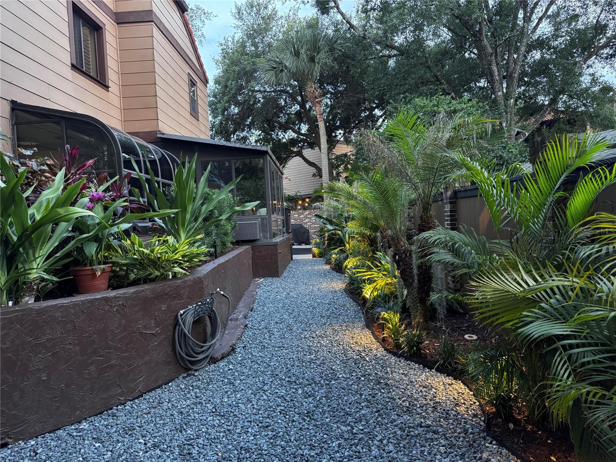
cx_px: 308
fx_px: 427
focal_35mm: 24
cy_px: 231
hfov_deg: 71.6
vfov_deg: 56.8
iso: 800
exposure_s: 1/60
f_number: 1.78
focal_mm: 6.76
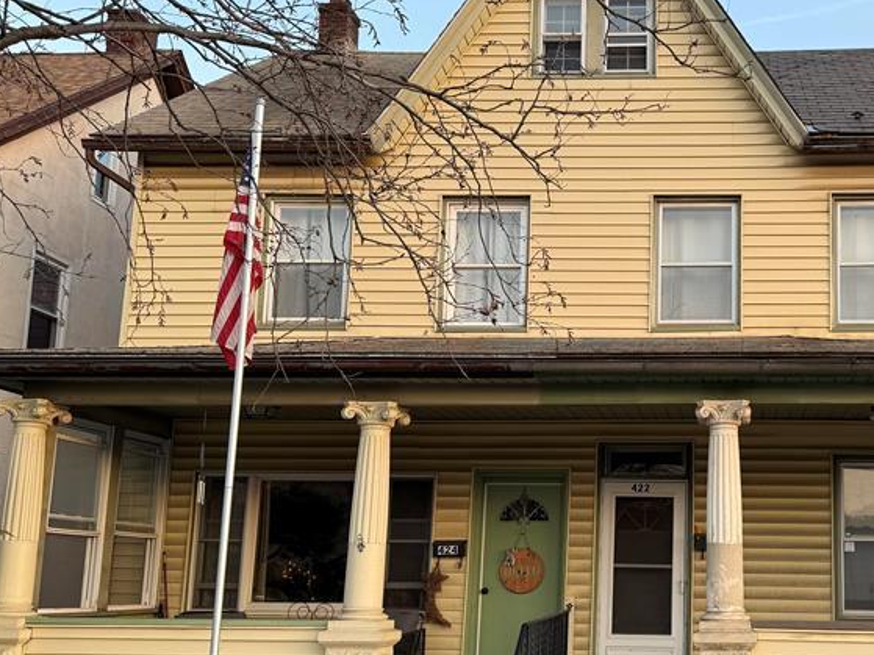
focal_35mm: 44
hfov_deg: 41.4
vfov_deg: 32.8
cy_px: 396
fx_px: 1111
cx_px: 682
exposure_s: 1/165
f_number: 1.78
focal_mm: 6.76
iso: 64
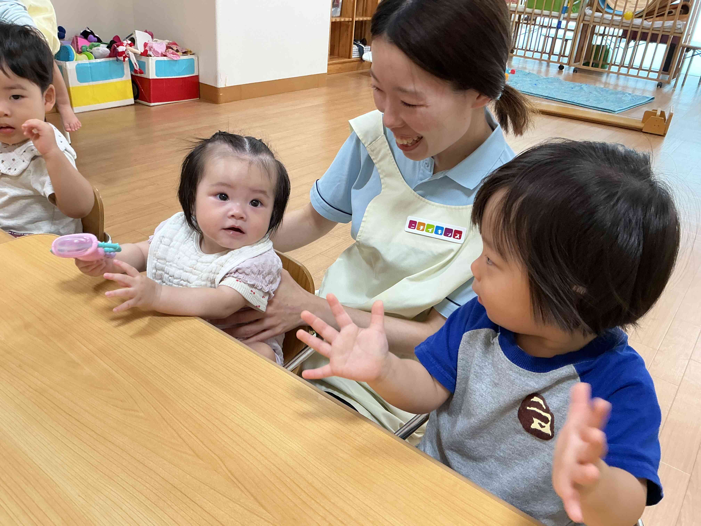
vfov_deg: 48.2
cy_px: 263
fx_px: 587
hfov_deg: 61.7
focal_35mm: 29
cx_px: 350
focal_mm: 3
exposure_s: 1/60
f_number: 1.8
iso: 50
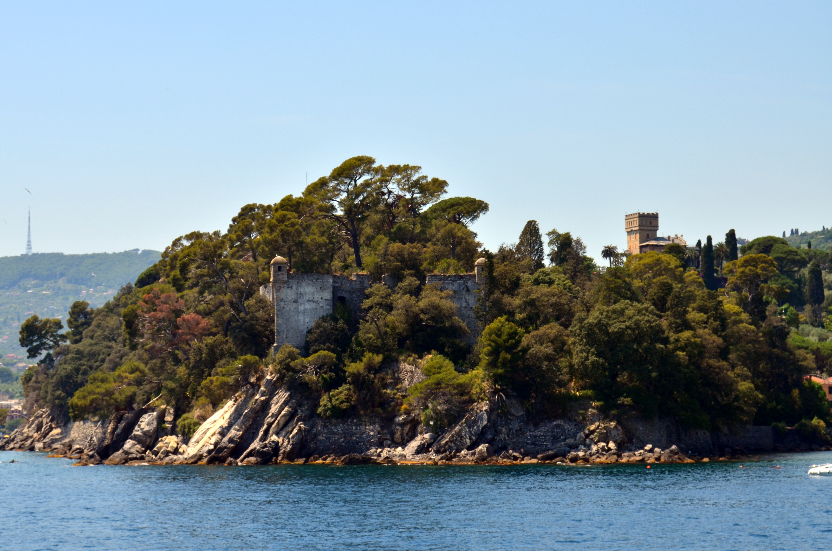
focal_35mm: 82
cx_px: 416
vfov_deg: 16.5
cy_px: 276
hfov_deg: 24.7
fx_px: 1903
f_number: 10
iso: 200
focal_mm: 55
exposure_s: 1/320
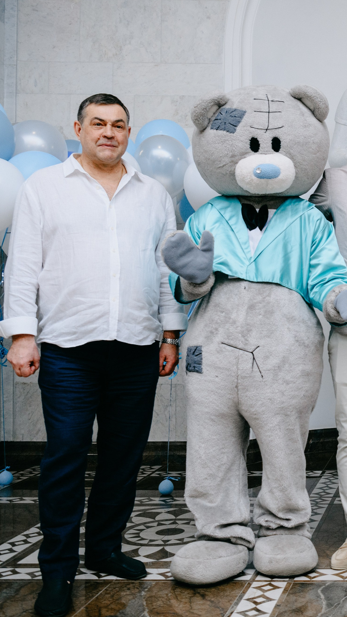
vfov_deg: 39.2
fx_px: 867
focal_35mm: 53
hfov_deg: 20.4
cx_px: 465
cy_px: 300
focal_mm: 29
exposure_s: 1/160
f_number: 4
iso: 320
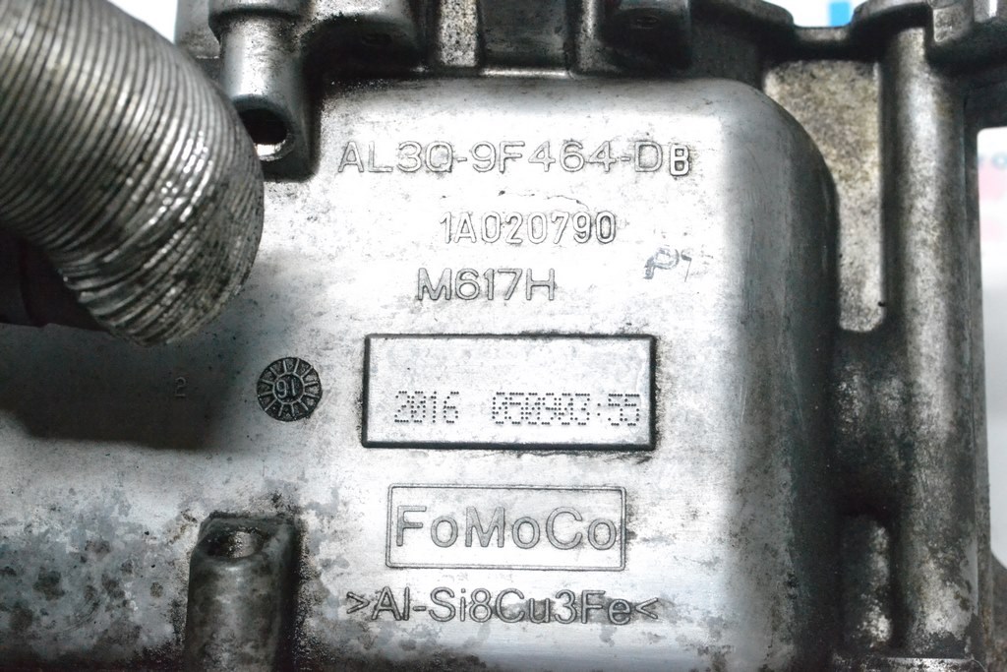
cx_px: 504
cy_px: 336
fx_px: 1762
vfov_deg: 21.6
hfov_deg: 31.9
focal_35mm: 63
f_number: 9
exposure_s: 1/160
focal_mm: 42
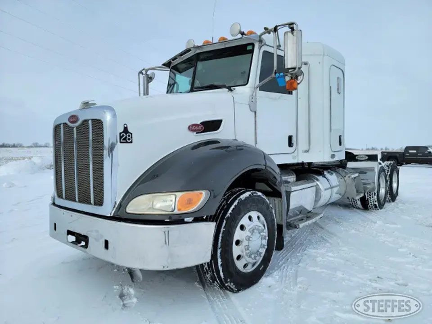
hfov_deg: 71.6
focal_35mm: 24
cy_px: 162
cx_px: 216
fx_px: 300
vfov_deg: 56.8
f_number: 1.8
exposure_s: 1/1325
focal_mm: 6.7
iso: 16
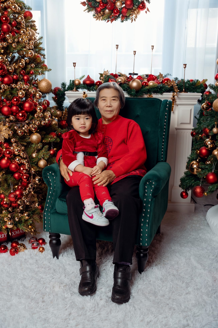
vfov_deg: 49.2
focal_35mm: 39
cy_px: 162
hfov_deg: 33.9
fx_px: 357
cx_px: 108
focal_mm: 38.3
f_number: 5
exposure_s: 1/125
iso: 400
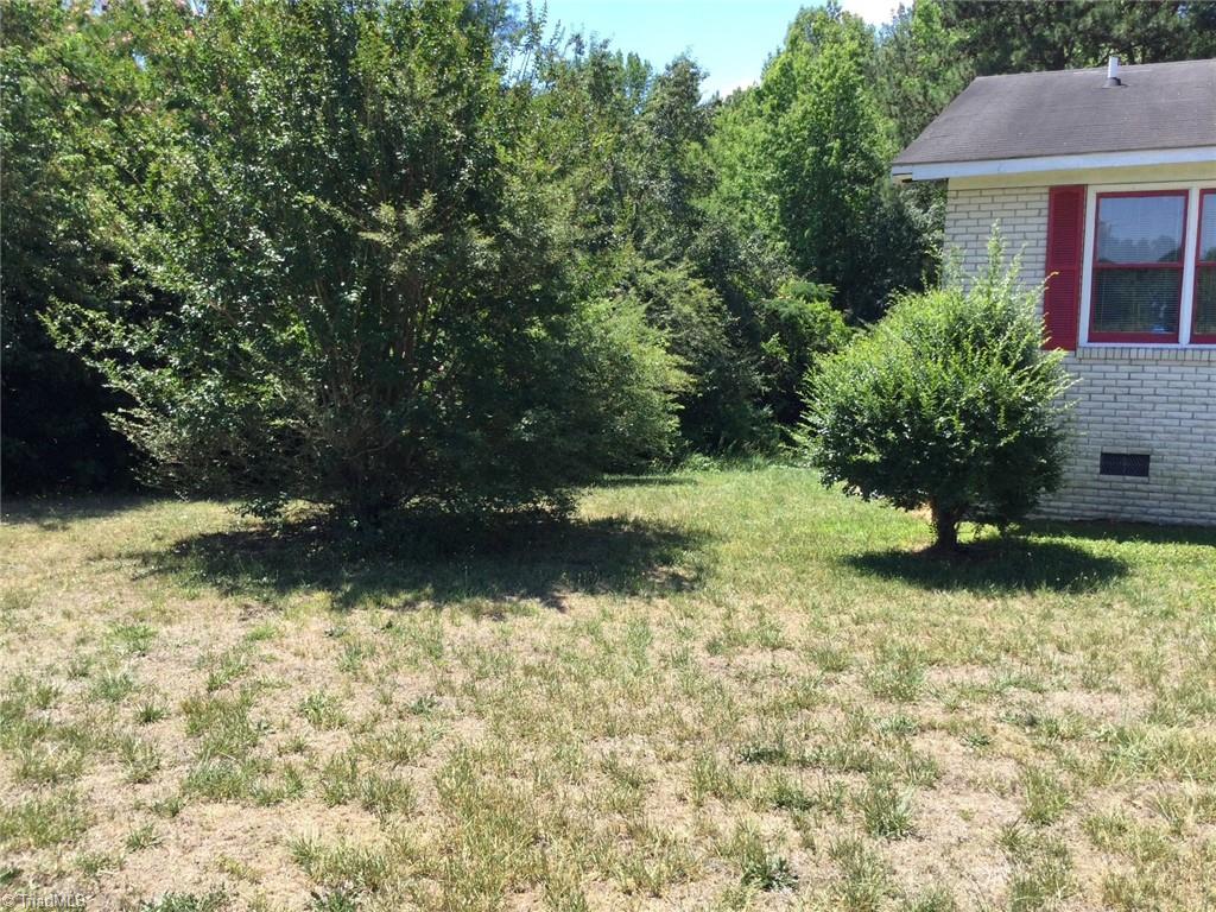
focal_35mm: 31
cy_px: 456
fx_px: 1089
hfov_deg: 58.4
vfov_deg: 45.4
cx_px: 608
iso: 25
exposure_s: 1/431
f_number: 2.4
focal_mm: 3.3
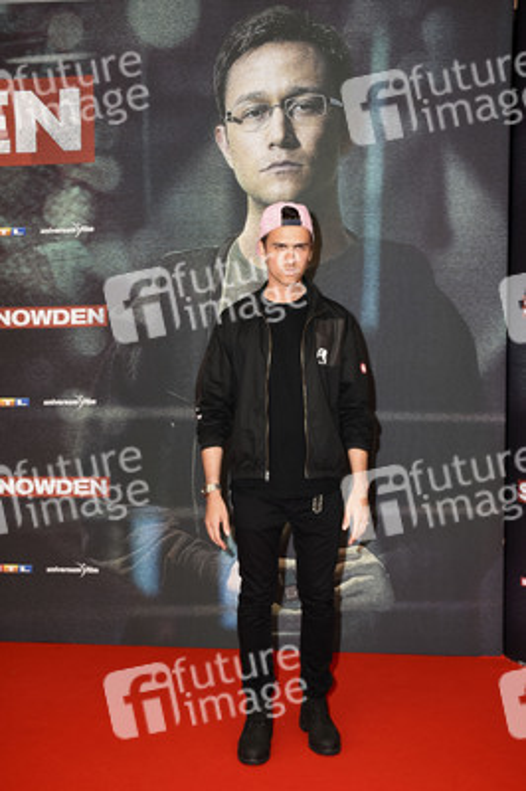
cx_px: 263
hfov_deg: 36.8
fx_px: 790
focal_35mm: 36
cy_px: 396
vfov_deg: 53.2
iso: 400
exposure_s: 1/125
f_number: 5.6
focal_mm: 24
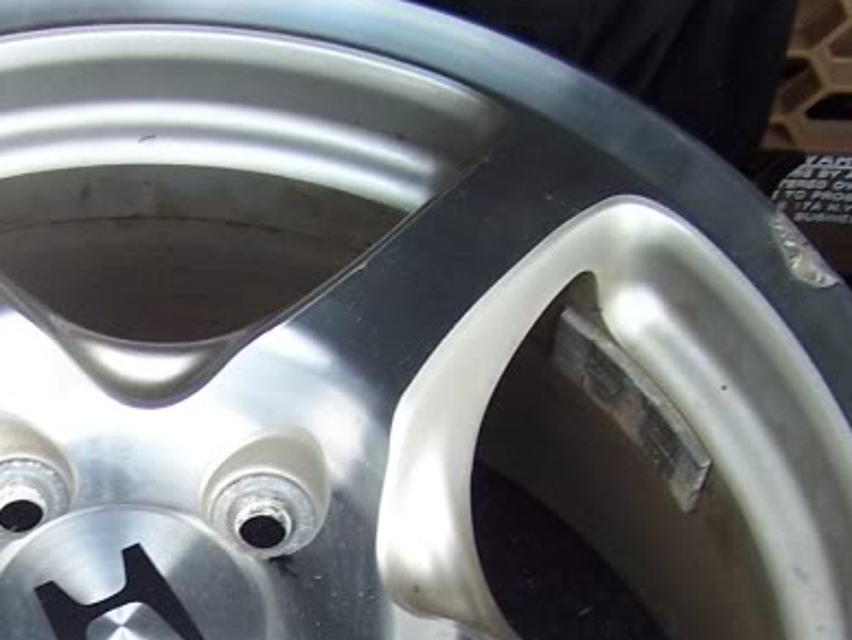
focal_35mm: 100
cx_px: 68
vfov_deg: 14.4
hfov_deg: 19.2
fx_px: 2462
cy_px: 725
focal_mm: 6.3
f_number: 2.8
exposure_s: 1/60
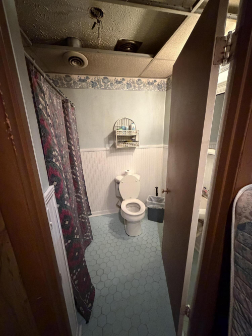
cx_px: 126
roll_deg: +1.1
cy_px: 168
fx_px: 136
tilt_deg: -15.2
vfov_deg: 102.1
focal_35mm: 14
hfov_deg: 85.7
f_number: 2.2
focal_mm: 2.22
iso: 1250
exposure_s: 1/40
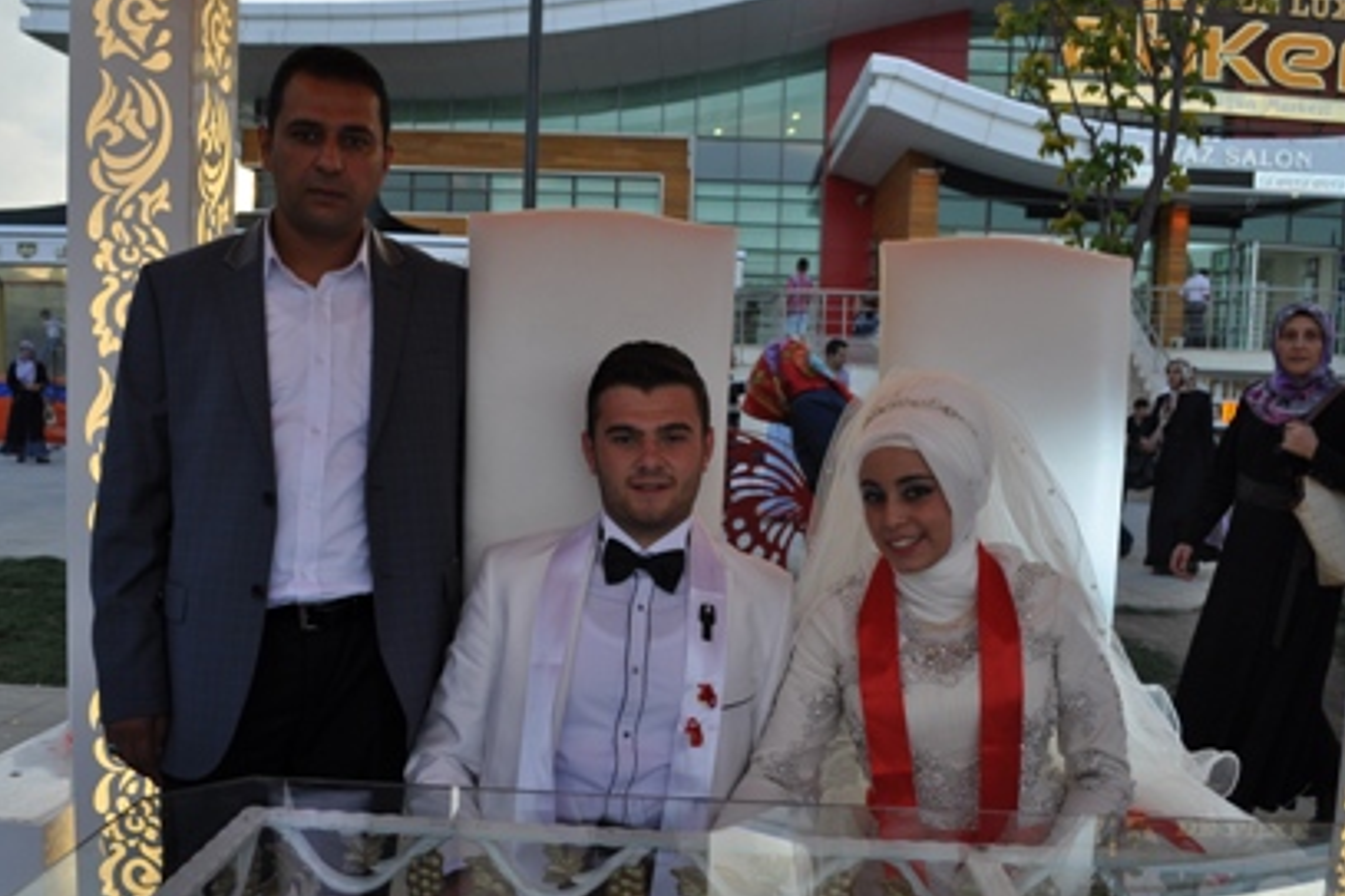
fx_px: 1232
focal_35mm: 33
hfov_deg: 57.2
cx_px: 674
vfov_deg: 39.9
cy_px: 473
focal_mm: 20
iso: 200
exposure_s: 1/125
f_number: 5.6
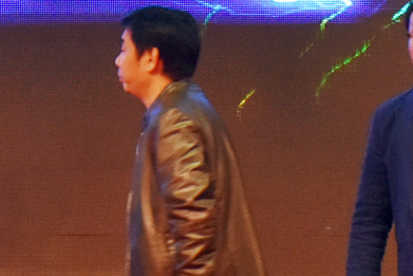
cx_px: -288
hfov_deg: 6.6
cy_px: -45
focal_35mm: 307
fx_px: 3523
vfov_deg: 4.5
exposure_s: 1/60
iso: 800
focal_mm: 40
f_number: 4.5
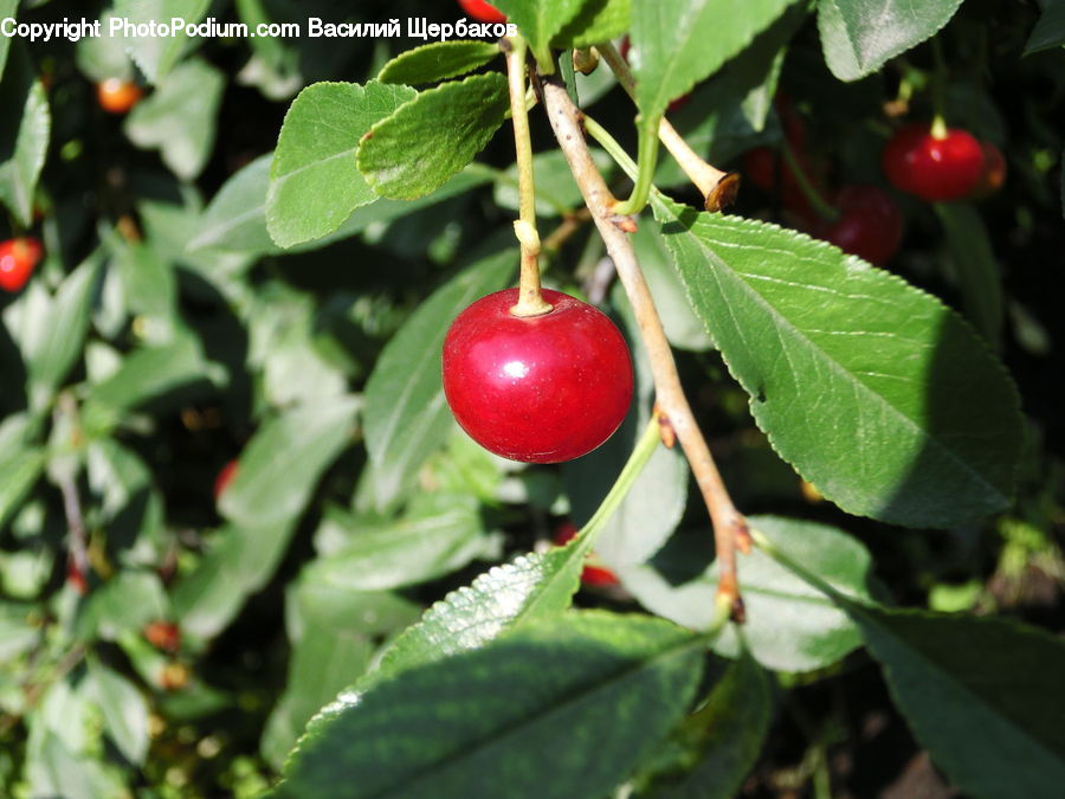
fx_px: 1446
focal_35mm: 47
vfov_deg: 30.9
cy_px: 400
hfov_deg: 40.4
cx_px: 532
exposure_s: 1/400
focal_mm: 8.29
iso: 80
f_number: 4.2
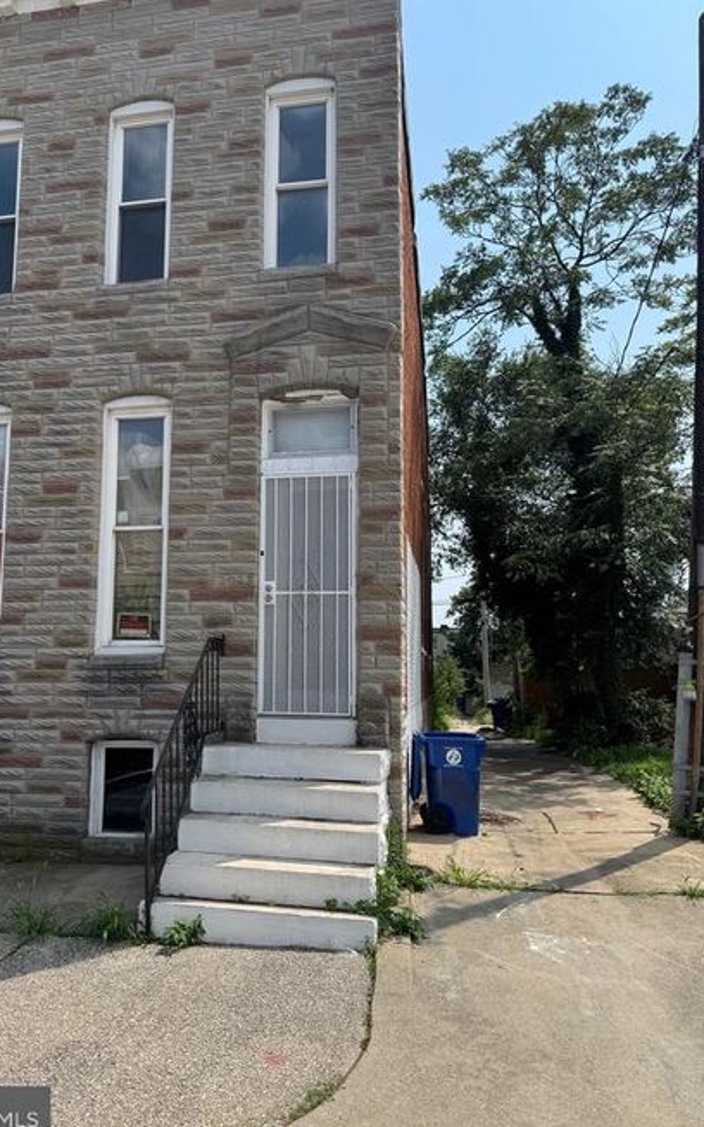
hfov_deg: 47.4
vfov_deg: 70.4
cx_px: 295
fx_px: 798
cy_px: 572
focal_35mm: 26
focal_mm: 6.76
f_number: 1.78
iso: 80
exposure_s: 1/4310
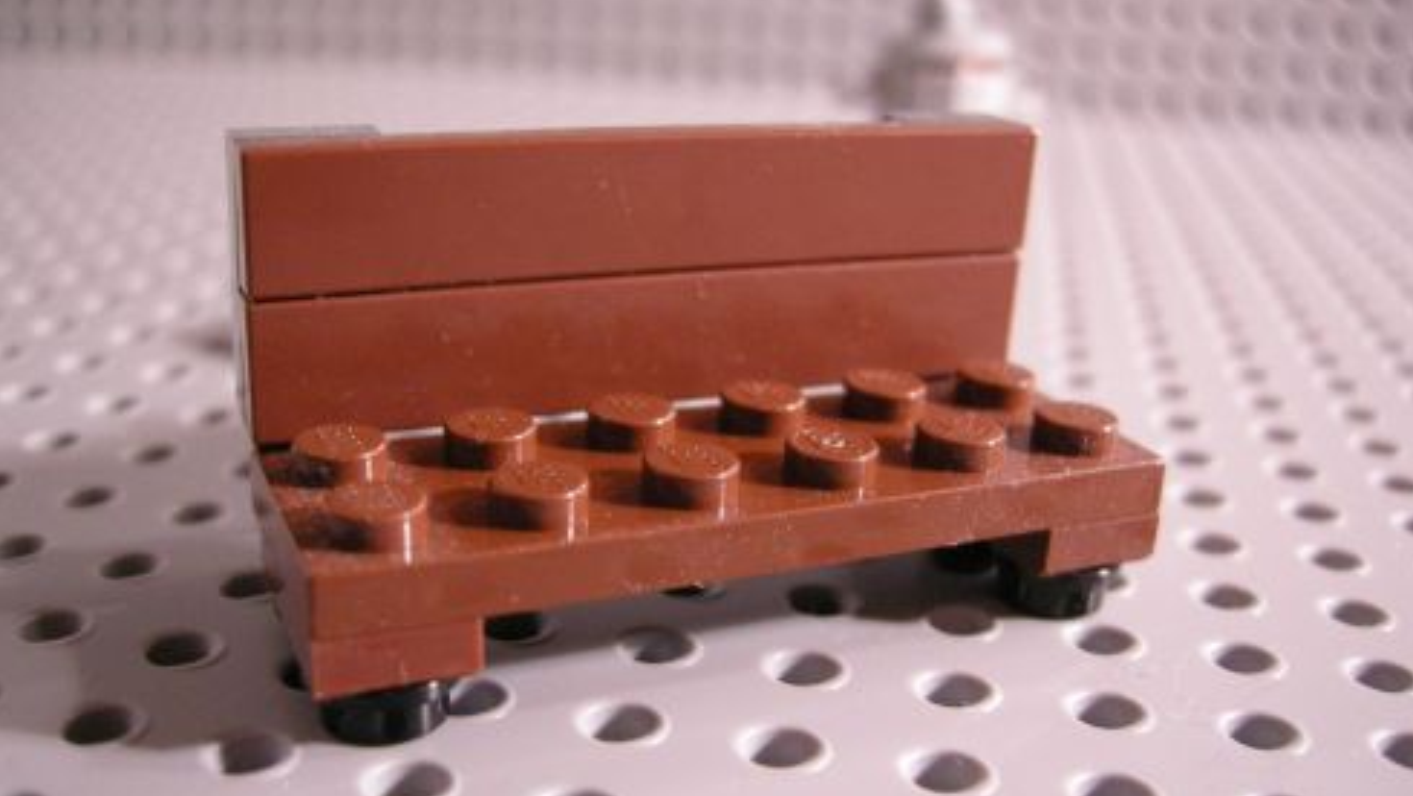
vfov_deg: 29.7
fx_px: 1499
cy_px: 472
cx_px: 709
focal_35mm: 40
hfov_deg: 50.5
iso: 400
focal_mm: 7.5
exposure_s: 1/12.6
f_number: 2.7
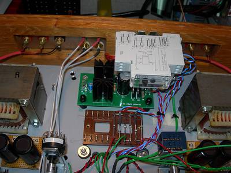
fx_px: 254
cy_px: 86
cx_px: 116
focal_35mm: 38
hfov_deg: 49.0
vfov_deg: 37.7
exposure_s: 1/60.1
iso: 50
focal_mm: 7.8
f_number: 4.8
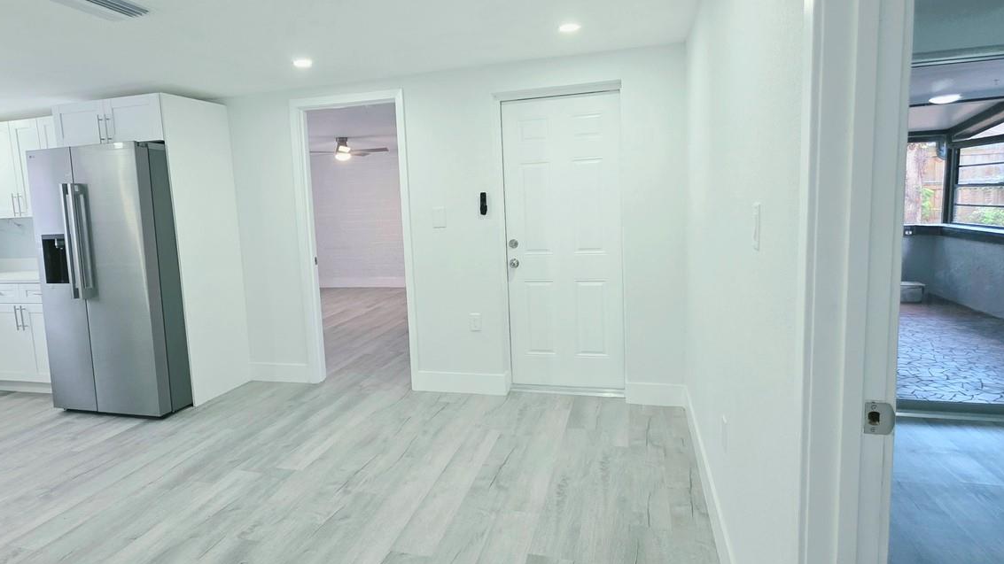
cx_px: 461
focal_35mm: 20
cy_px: 262
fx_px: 532
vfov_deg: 55.8
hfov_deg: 86.5
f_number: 1.9
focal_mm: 2.2
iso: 250
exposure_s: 1/120
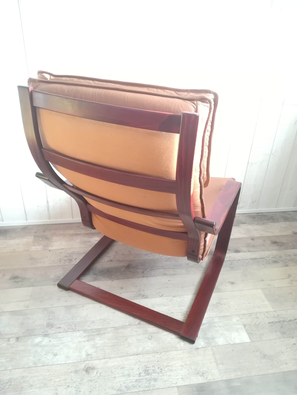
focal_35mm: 26
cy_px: 198
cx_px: 148
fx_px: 297
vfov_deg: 67.3
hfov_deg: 53.1
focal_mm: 3.83
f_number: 2.2
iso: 400
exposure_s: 1/33.3
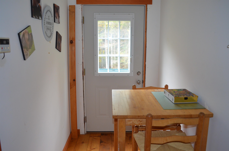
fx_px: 190
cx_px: 114
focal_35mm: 30
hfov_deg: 62.0
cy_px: 76
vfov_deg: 43.4
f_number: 3.8
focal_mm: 20
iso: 1000
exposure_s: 1/60
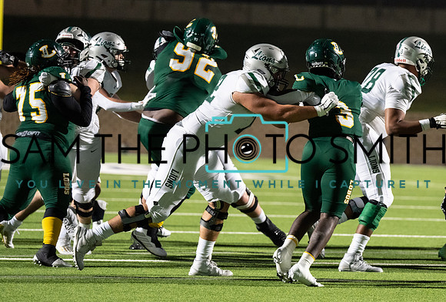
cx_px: 317
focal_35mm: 219
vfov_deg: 6.3
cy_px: 137
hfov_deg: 9.3
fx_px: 2724
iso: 5000
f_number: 2.8
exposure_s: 1/1250
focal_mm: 148
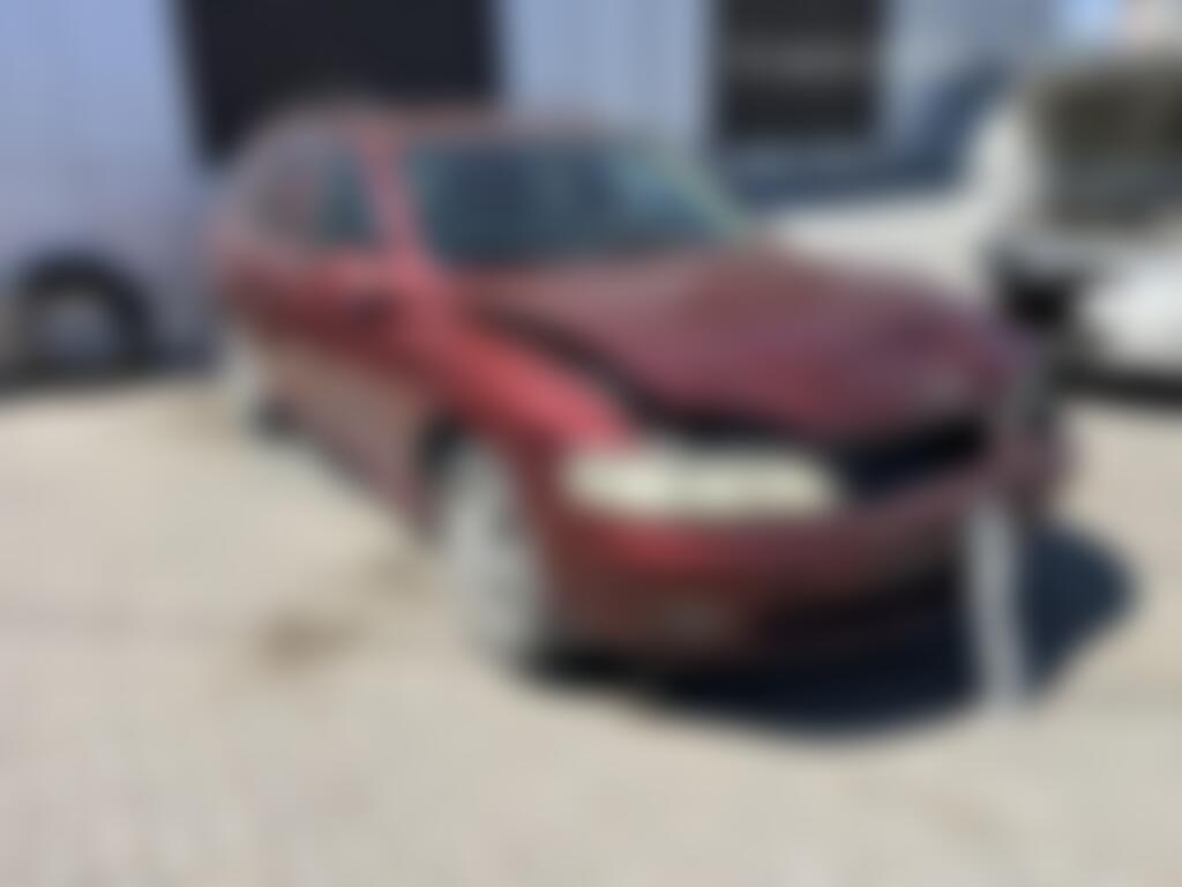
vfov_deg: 53.1
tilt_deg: -14.7
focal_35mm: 26
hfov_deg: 67.3
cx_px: 591
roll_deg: +2.7
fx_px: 888
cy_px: 444
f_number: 1.5
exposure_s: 1/2571
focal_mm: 5.7
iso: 50
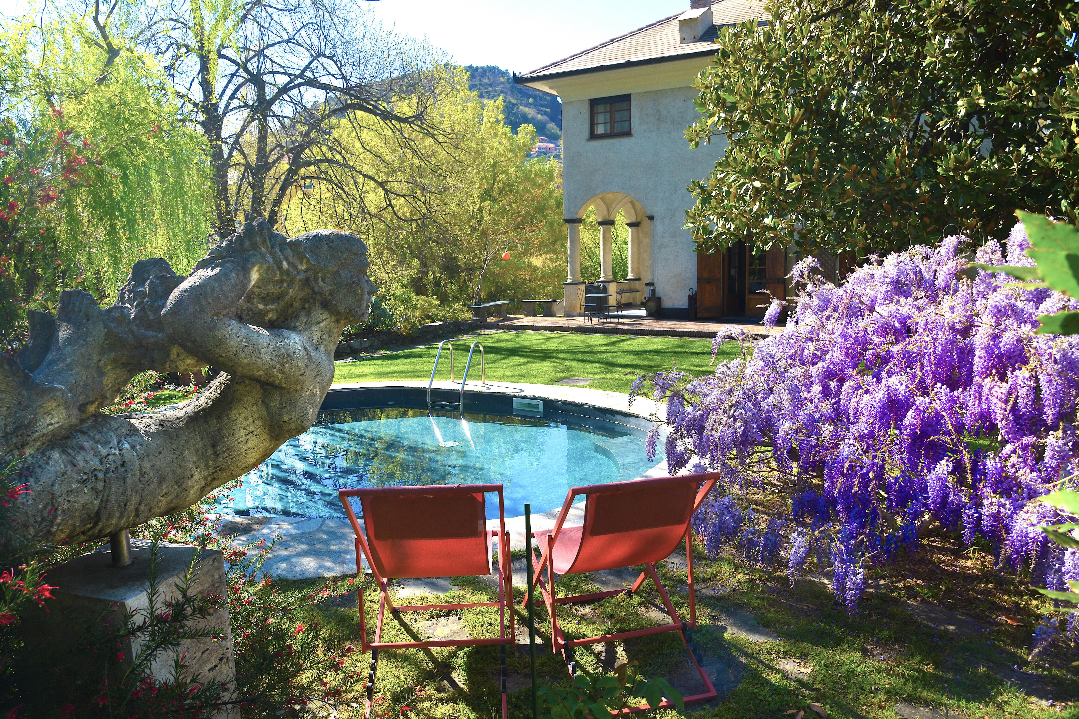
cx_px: 540
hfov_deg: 73.7
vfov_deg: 53.1
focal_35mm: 24
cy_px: 360
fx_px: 719
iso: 220
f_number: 8
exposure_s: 1/250
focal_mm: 16
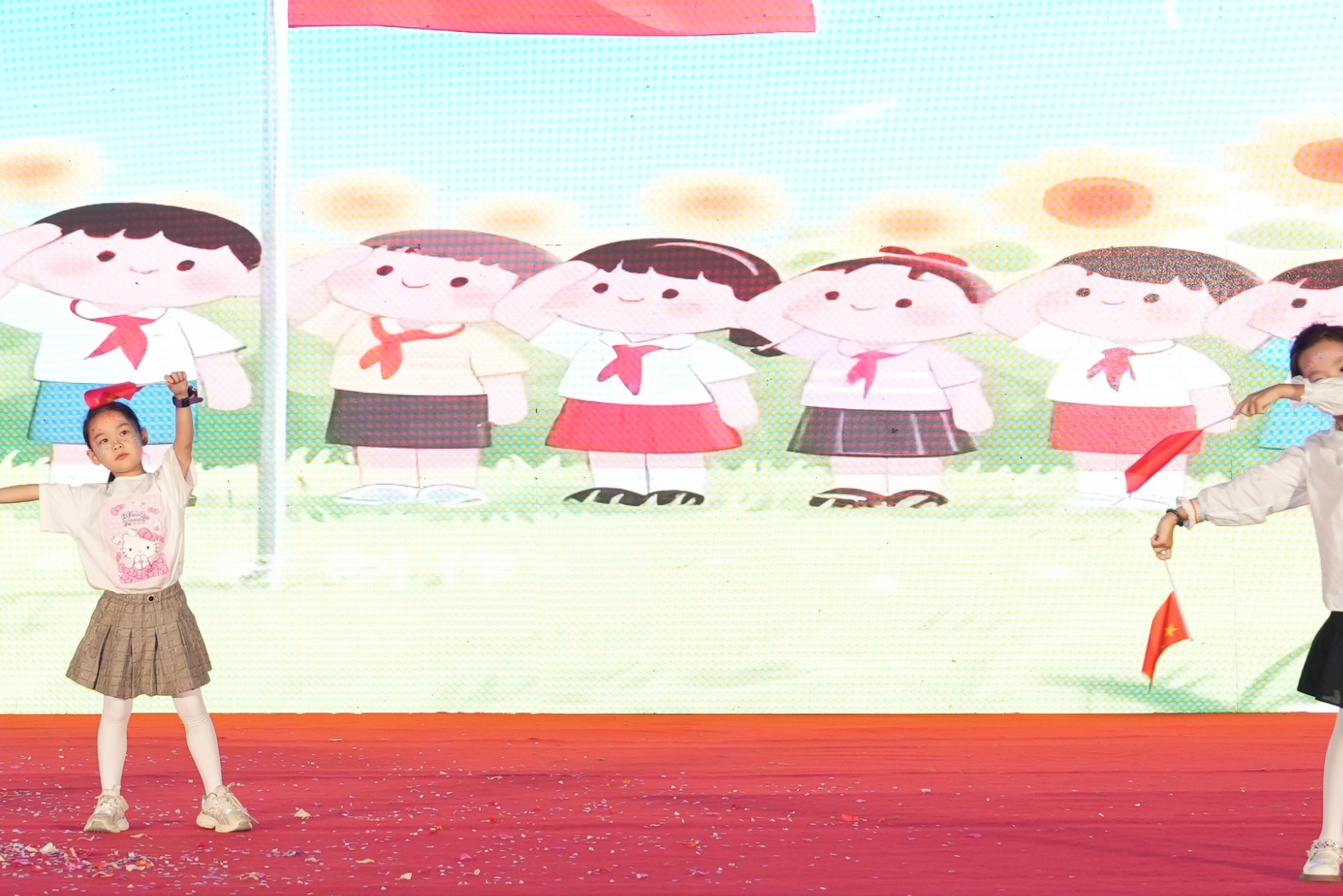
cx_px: 314
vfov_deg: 14.5
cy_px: 222
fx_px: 3507
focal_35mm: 94
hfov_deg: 21.5
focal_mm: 37
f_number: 4.5
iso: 500
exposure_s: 1/125
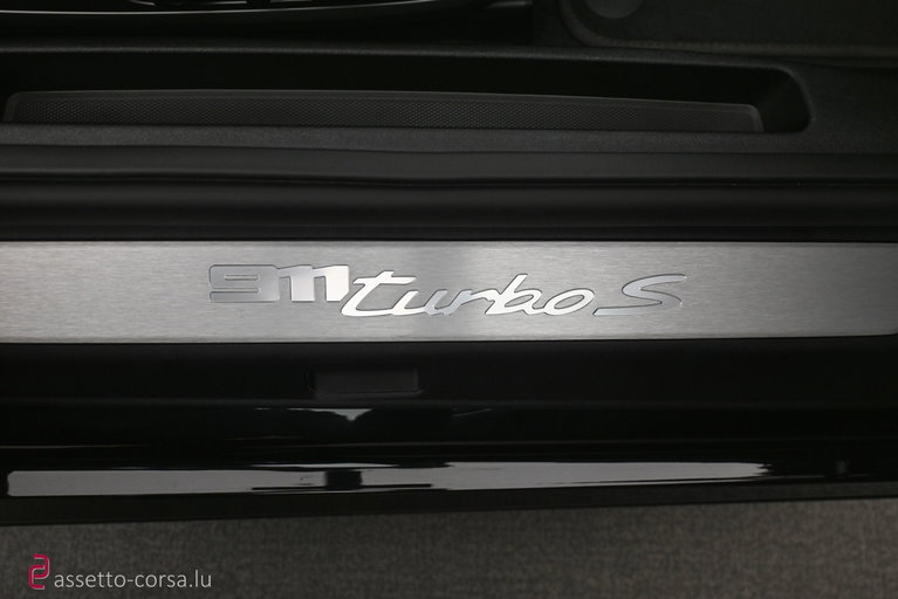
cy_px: 300
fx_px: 842
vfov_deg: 39.2
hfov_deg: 56.1
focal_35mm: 34
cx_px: 449
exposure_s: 1/40
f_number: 4
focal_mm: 22.5
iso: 500
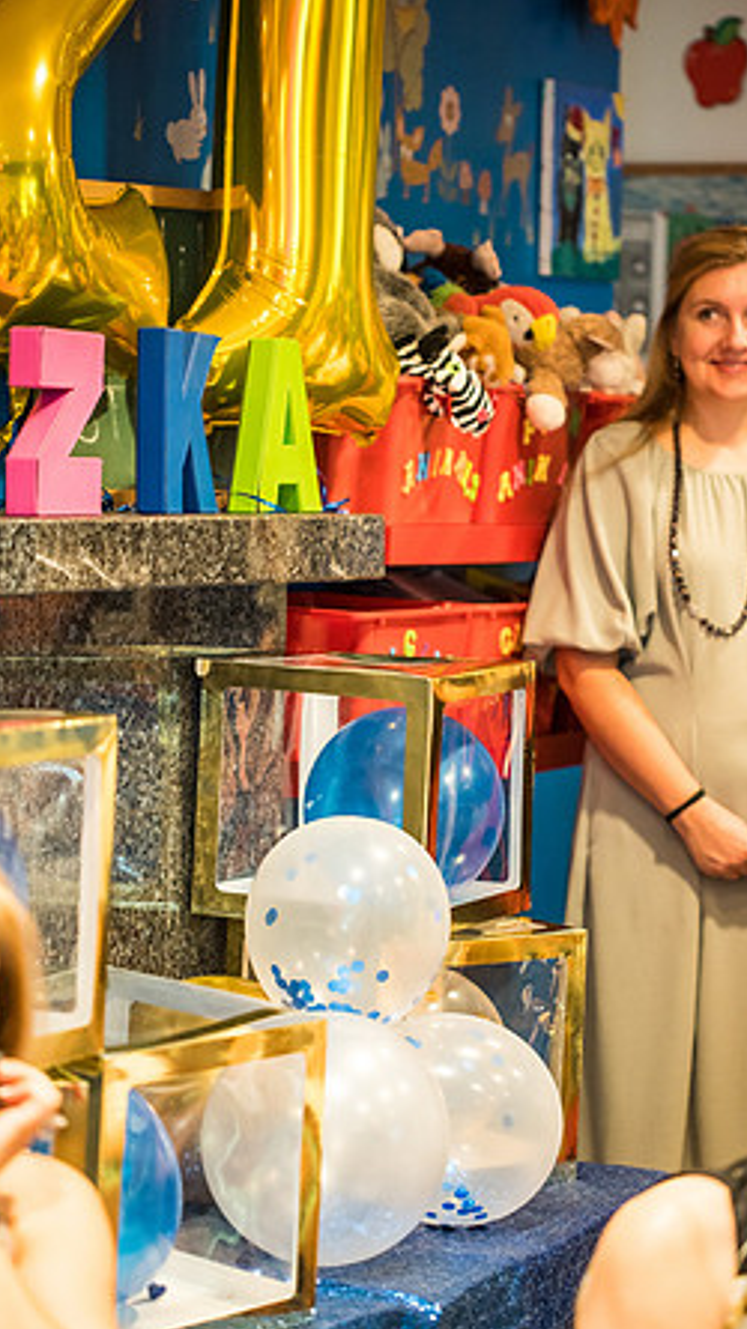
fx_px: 3736
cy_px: 669
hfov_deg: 11.4
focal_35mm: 106
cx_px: 412
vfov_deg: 20.2
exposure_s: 1/80
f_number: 2.8
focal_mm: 100
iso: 1600
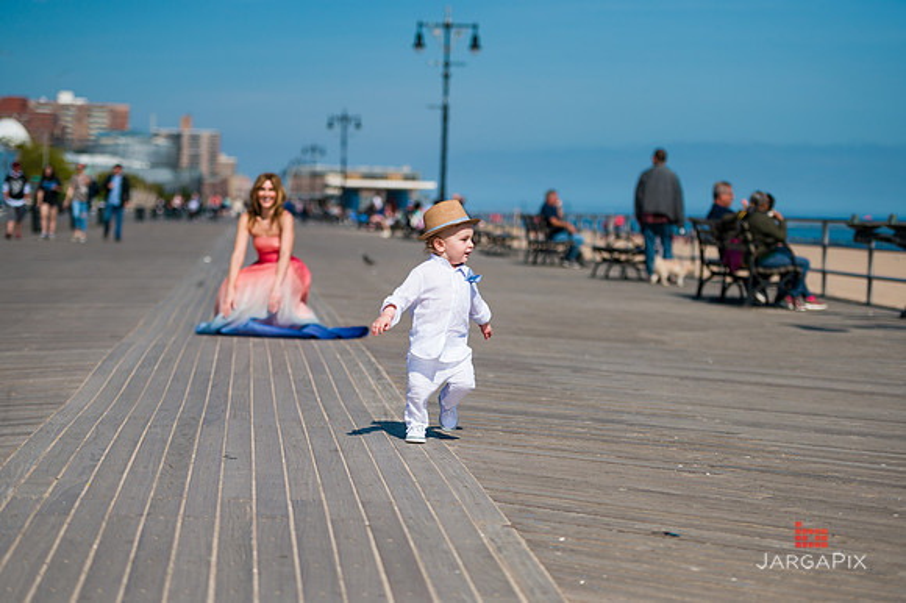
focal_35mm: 90
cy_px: 302
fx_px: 2264
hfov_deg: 22.6
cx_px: 453
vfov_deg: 15.2
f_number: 3.2
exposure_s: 1/8000
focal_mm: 90
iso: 200
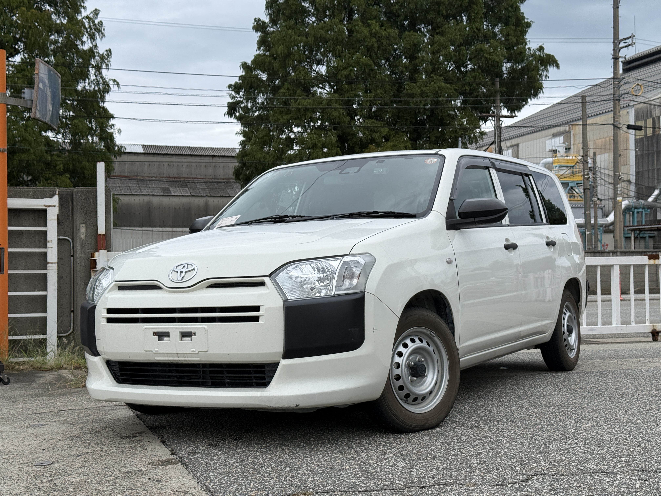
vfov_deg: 30.3
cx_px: 330
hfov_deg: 39.7
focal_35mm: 48
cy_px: 248
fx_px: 917
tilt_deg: +1.5
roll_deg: +0.4
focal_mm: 6.76
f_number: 1.78
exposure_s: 1/3378
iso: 64
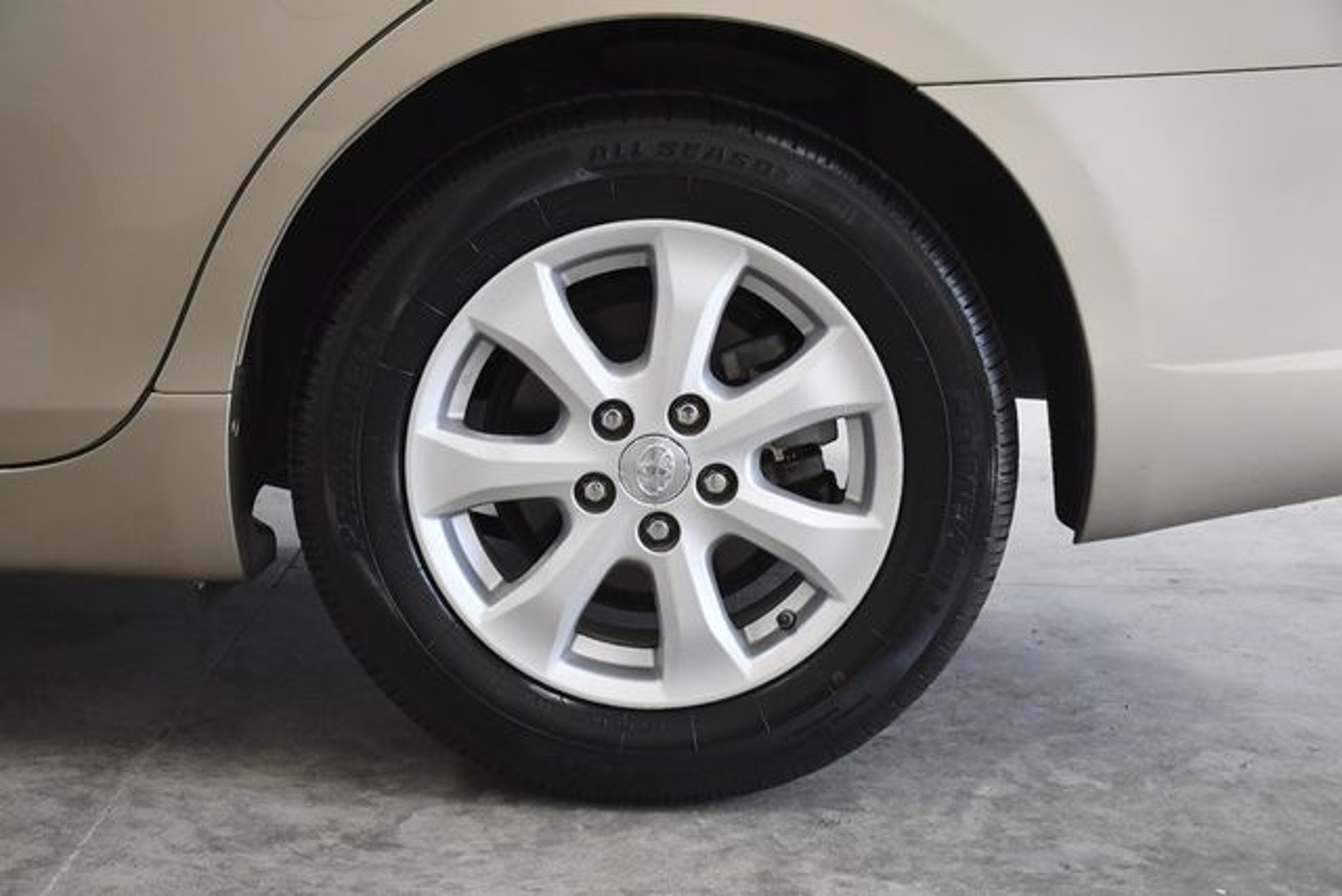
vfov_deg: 26.5
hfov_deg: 38.9
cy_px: 448
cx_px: 671
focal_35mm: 51
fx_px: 1901
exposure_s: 1/1600
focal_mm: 34
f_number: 4.2
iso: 1250
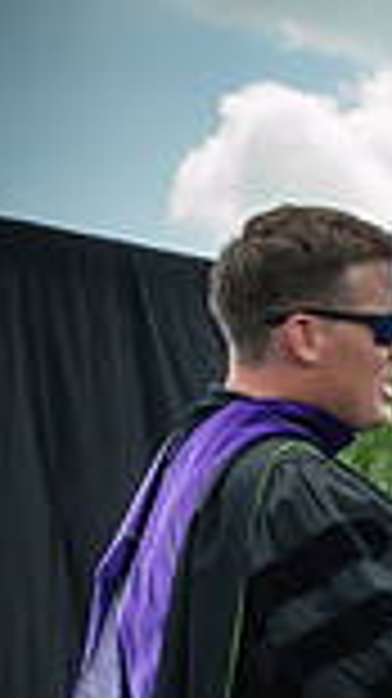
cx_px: 707
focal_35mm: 186
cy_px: 888
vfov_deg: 11.3
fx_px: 3443
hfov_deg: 6.4
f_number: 7.1
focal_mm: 24
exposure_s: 1/320
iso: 200
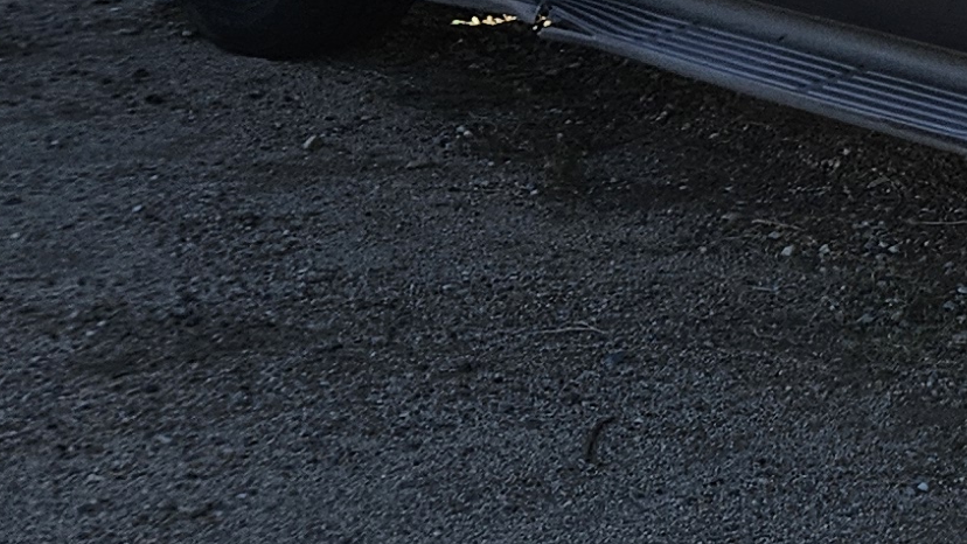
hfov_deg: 15.4
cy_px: -344
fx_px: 3103
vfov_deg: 9.6
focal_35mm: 121
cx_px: 1703
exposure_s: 1/1304
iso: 25
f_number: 1.8
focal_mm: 5.4
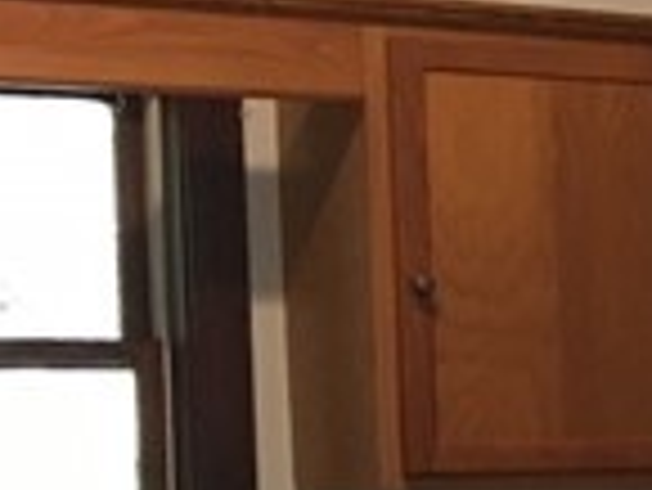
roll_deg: +0.2
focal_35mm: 205
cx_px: 2185
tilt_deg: +0.9
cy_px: 616
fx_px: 3864
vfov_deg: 7.2
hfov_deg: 7.8
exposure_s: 1/15
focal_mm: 4.15
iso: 50
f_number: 2.2
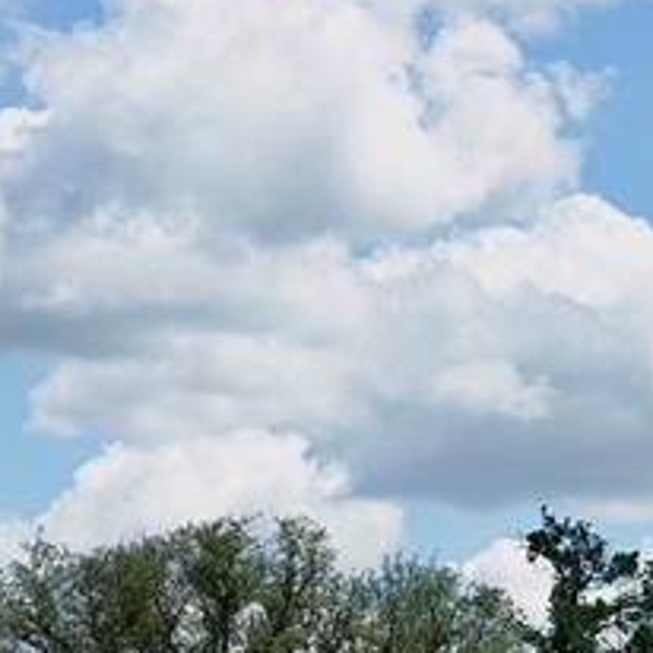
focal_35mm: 173
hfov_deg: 10.1
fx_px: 3692
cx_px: 174
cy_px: 938
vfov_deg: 9.8
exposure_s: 1/640
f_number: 4
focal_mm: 15.17
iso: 100
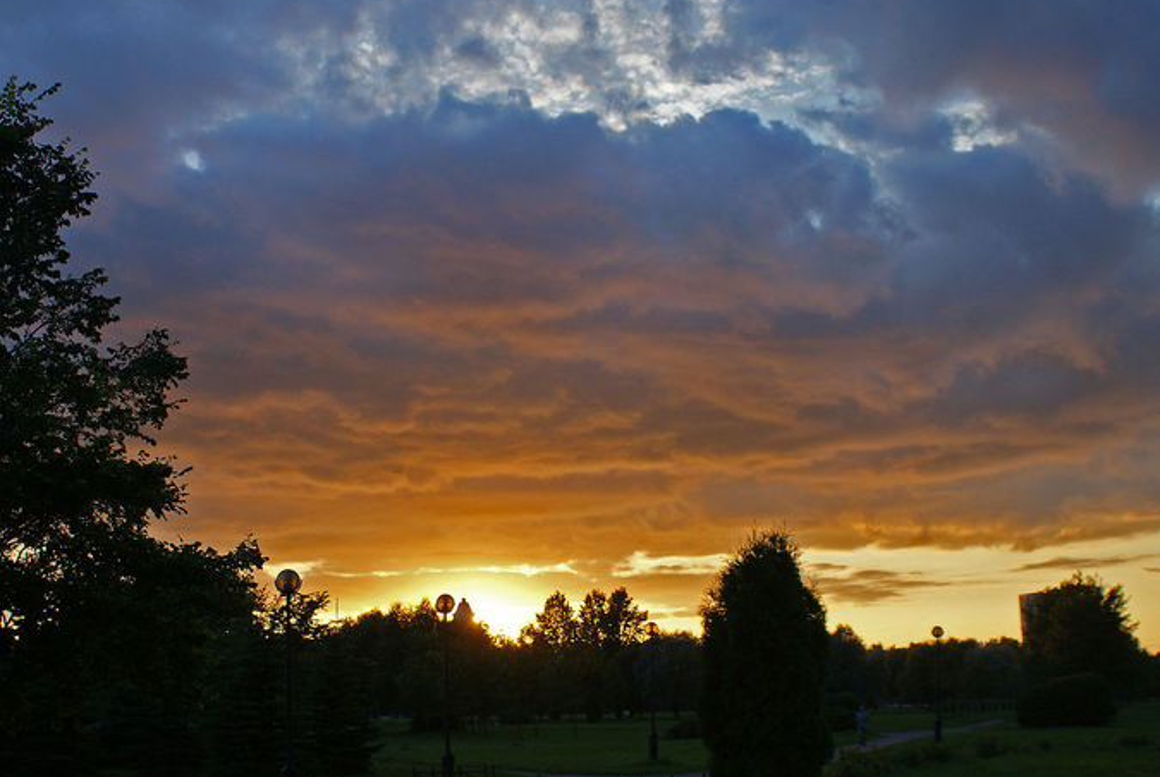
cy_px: 438
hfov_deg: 44.4
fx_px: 1420
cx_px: 526
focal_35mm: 44
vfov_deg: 30.6
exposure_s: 1/50
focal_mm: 22
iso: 100
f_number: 5.6
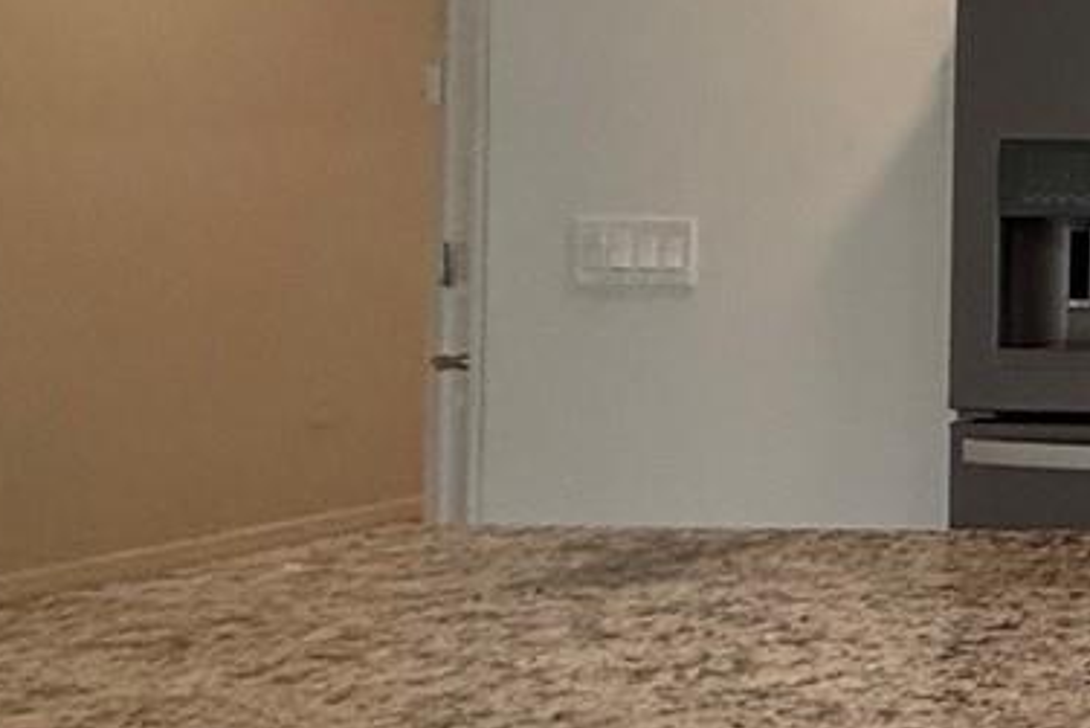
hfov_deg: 18.6
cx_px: 2229
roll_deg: +0.3
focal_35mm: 62
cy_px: 128
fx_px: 1878
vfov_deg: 21.6
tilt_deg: +1.4
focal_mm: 2.22
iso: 200
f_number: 2.2
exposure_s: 1/120
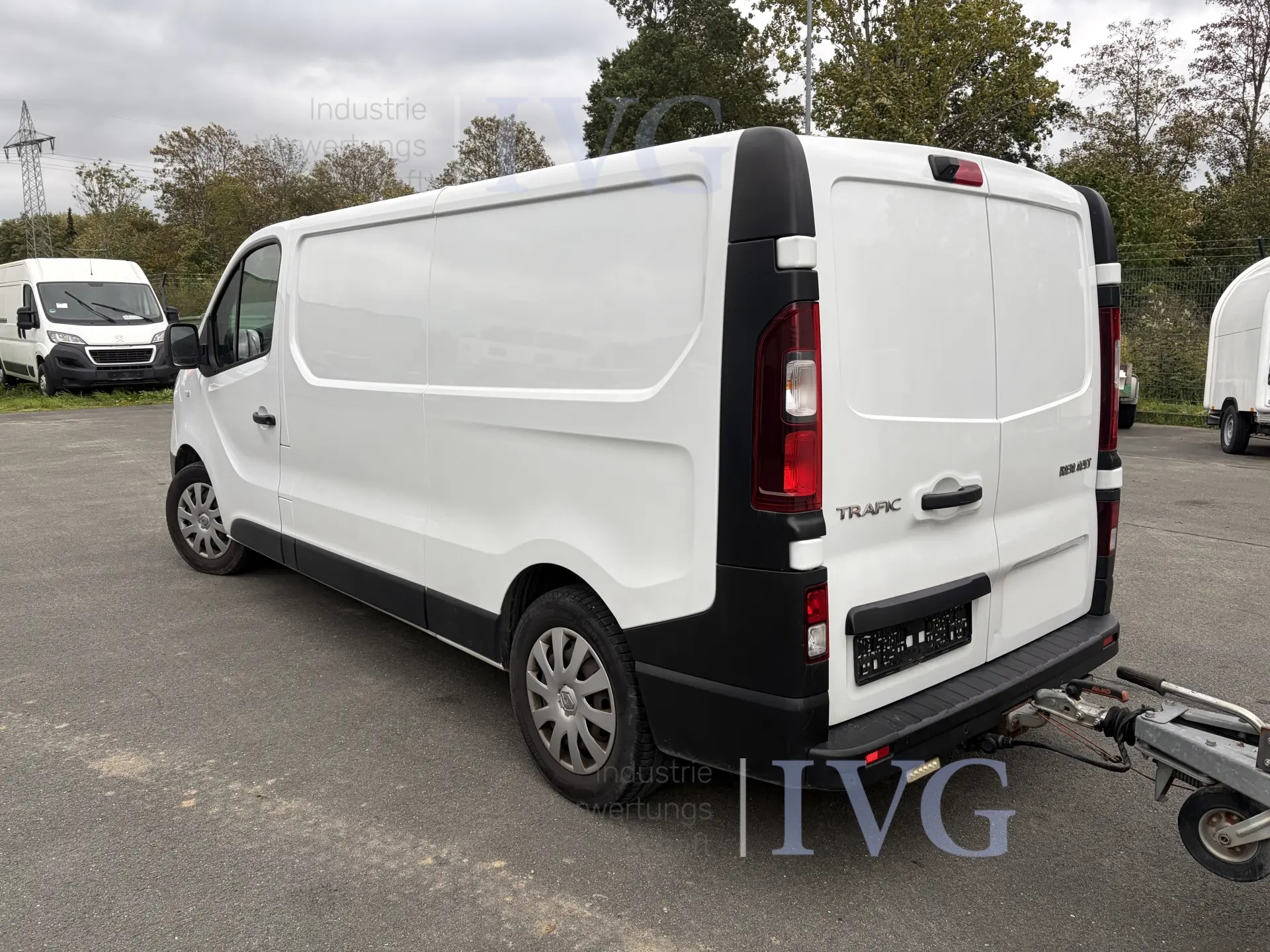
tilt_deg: -8.9
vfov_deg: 53.1
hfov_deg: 67.3
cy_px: 476
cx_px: 635
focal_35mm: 26
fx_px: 954
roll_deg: -0.7
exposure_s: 1/375
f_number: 1.6
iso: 50
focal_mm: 5.96
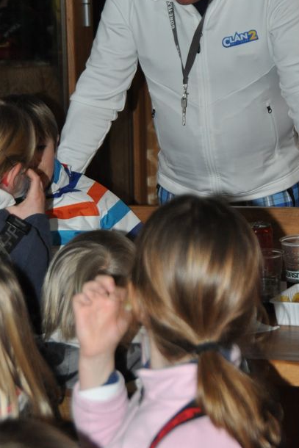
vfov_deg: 12.4
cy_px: 119
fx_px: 2054
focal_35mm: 165
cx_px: 244
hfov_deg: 8.3
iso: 800
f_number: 4.8
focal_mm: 56
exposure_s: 1/60
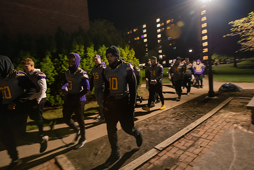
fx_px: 134
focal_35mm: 19
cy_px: 85
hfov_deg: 86.9
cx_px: 127
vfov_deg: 64.6
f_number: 4.5
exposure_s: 1/30
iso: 5000
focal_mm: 19
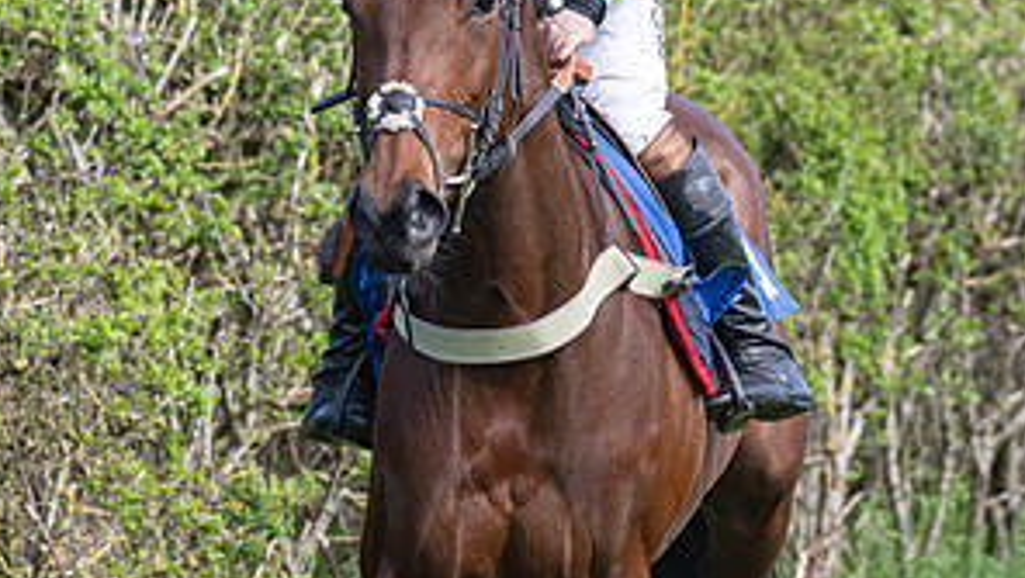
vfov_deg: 2.6
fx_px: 12756
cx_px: 274
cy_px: 148
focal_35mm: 469
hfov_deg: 4.6
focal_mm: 130
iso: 400
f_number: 4
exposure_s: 1/2000
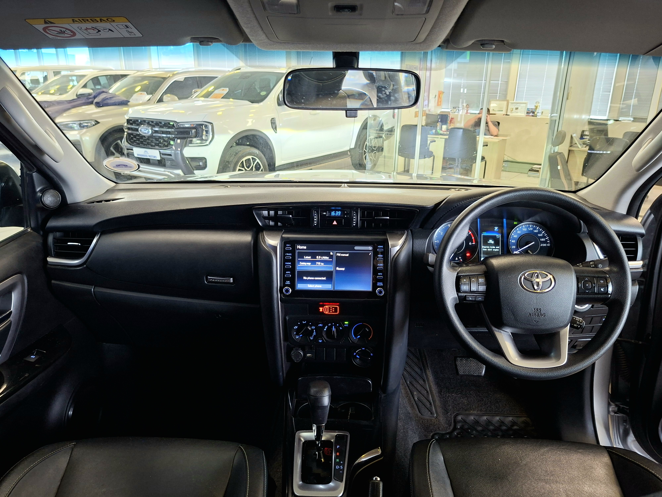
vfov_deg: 58.9
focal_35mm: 23
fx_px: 440
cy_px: 248
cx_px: 331
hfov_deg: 73.9
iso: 320
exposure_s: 1/50
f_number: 1.8
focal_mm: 5.54
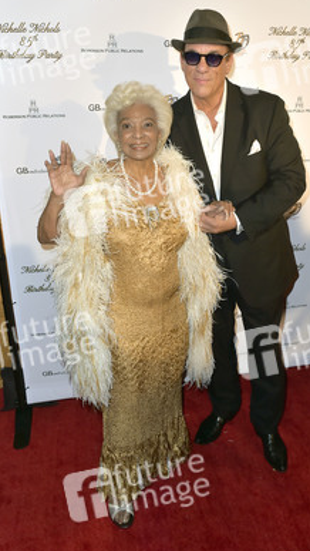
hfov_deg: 44.3
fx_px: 380
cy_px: 275
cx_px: 178
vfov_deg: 71.9
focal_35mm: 26
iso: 400
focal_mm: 24
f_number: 6.3
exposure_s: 1/320
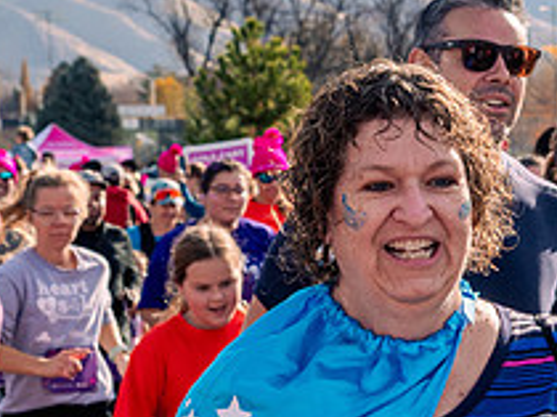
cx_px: 635
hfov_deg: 9.7
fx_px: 3247
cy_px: 184
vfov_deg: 7.3
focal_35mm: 202
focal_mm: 65
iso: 800
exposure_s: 1/1000
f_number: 10
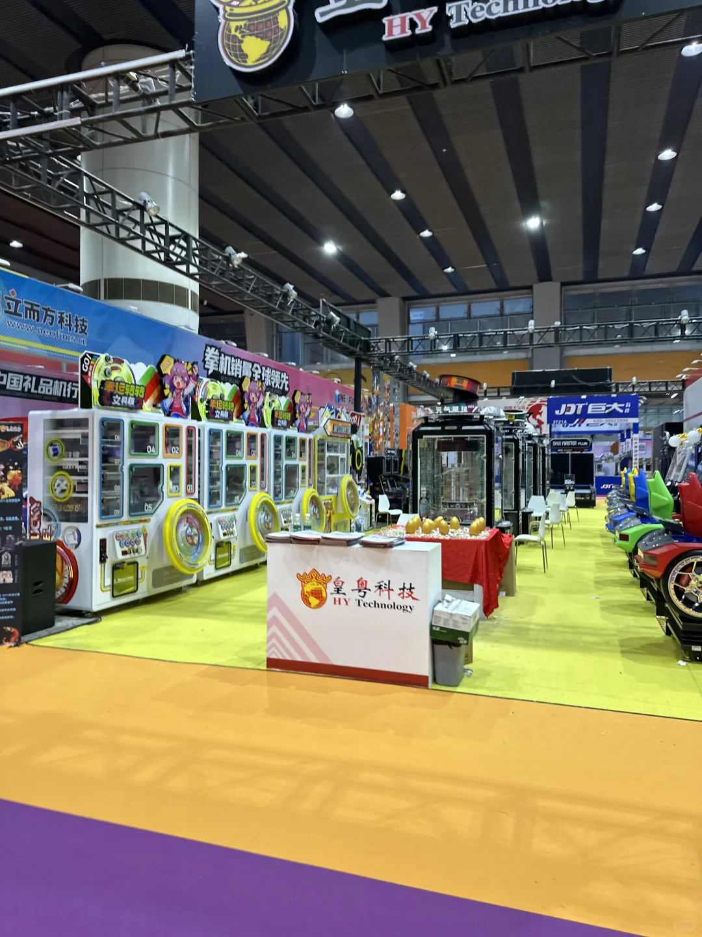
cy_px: 468
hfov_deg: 56.8
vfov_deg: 71.6
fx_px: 649
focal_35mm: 24
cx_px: 351
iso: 160
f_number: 1.78
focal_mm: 6.86
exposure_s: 1/50
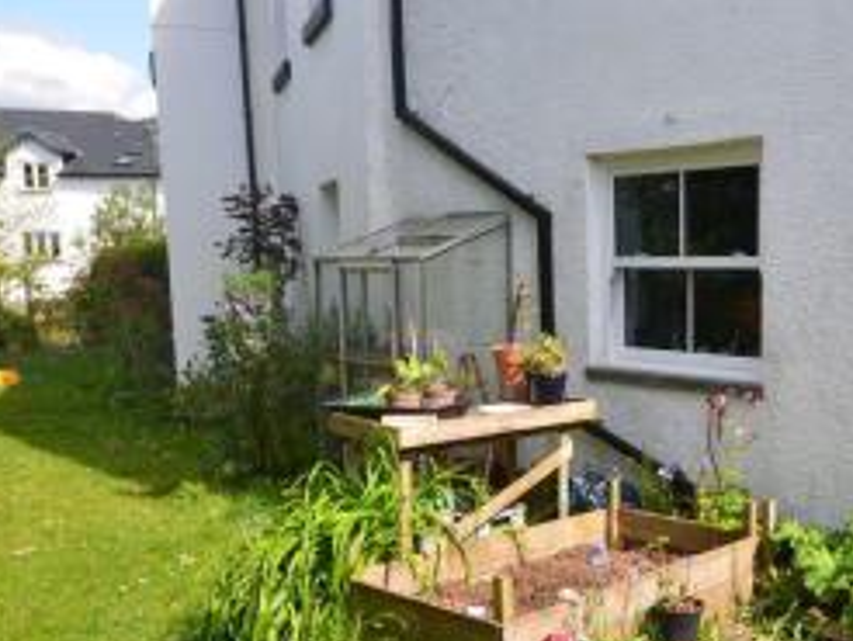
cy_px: 379
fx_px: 962
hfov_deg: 45.3
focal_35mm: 39
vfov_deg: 36.8
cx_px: 690
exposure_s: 1/250
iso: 360
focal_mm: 14
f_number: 10
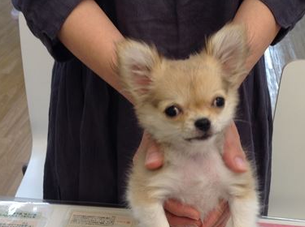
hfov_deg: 34.3
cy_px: 173
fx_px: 493
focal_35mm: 56
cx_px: 174
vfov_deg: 25.7
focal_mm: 4.28
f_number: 2.4
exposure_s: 1/60
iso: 64
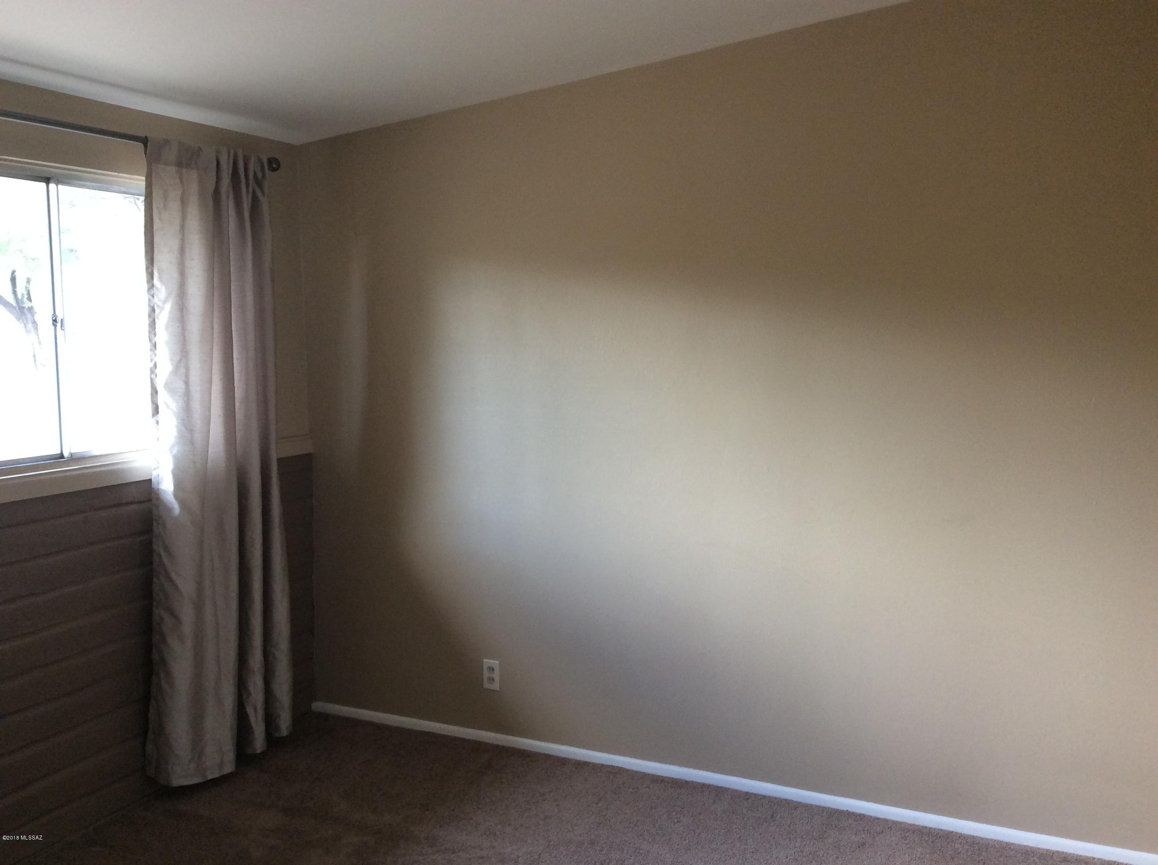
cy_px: 432
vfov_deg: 44.1
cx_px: 579
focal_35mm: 32
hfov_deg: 56.9
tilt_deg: -6.9
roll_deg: -2.4
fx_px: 1069
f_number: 2.4
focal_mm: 3.3
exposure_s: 1/24
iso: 80
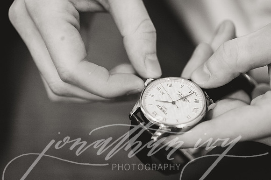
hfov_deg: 19.5
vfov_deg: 13.0
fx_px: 790
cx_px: 136
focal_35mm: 105
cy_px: 90
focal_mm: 105
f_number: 3.3
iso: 1600
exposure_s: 1/80
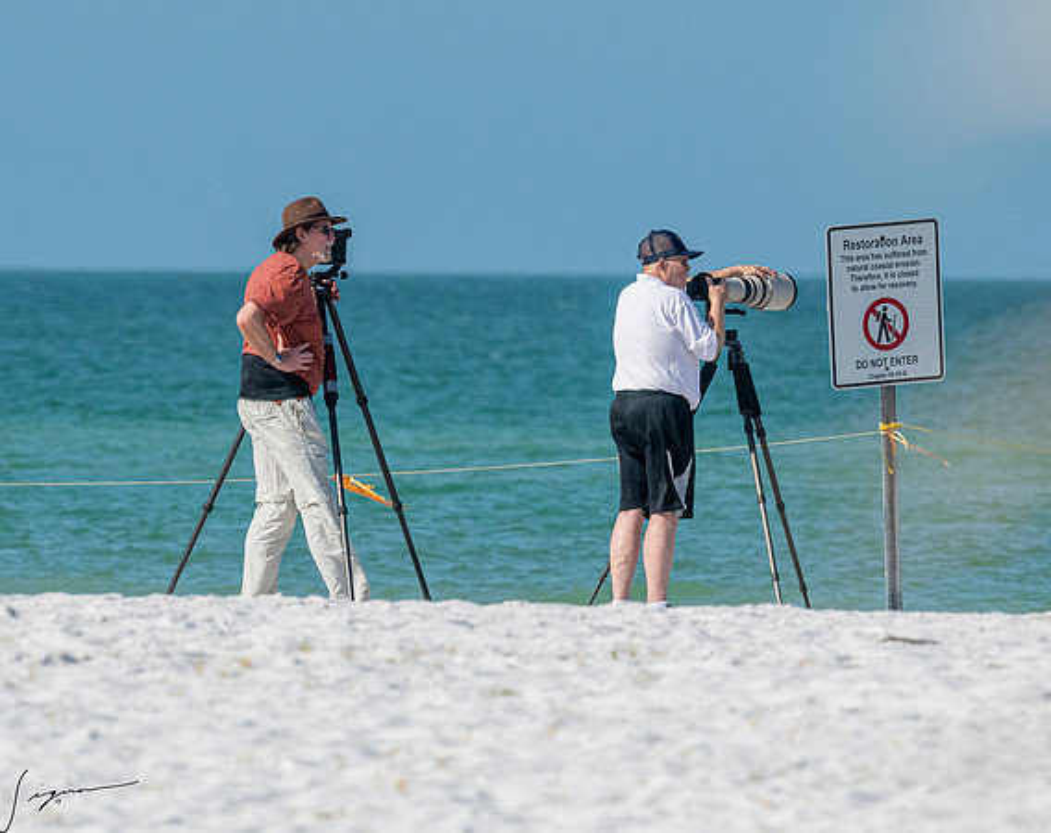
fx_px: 29974
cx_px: 200
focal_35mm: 967
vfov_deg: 1.6
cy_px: 549
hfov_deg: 2.0
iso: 500
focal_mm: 420
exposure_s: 1/2500
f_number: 8
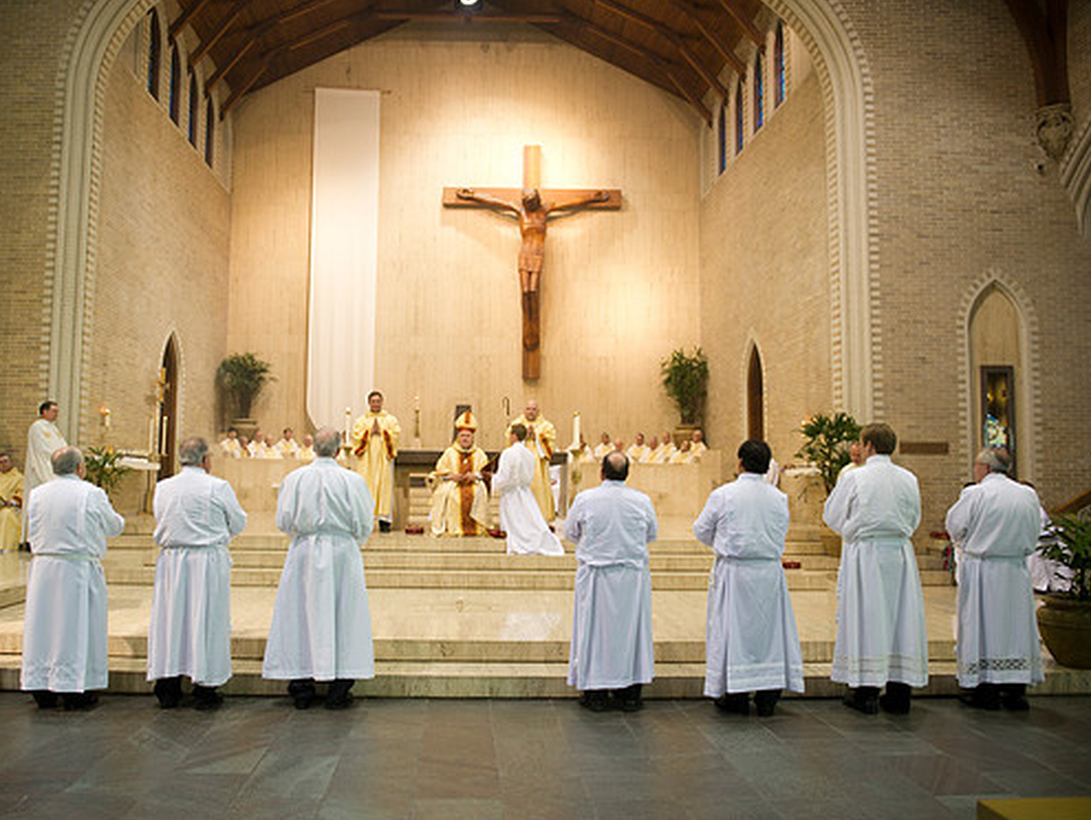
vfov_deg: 51.4
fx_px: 852
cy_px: 408
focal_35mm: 27
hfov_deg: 65.1
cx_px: 478
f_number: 2.8
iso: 2000
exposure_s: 1/125
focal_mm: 24
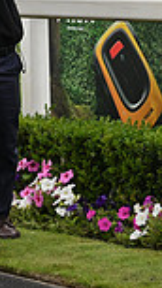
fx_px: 2124
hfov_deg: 4.3
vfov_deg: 7.7
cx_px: -241
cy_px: -16
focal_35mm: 278
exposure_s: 1/2000
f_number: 4
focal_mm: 70
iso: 1000
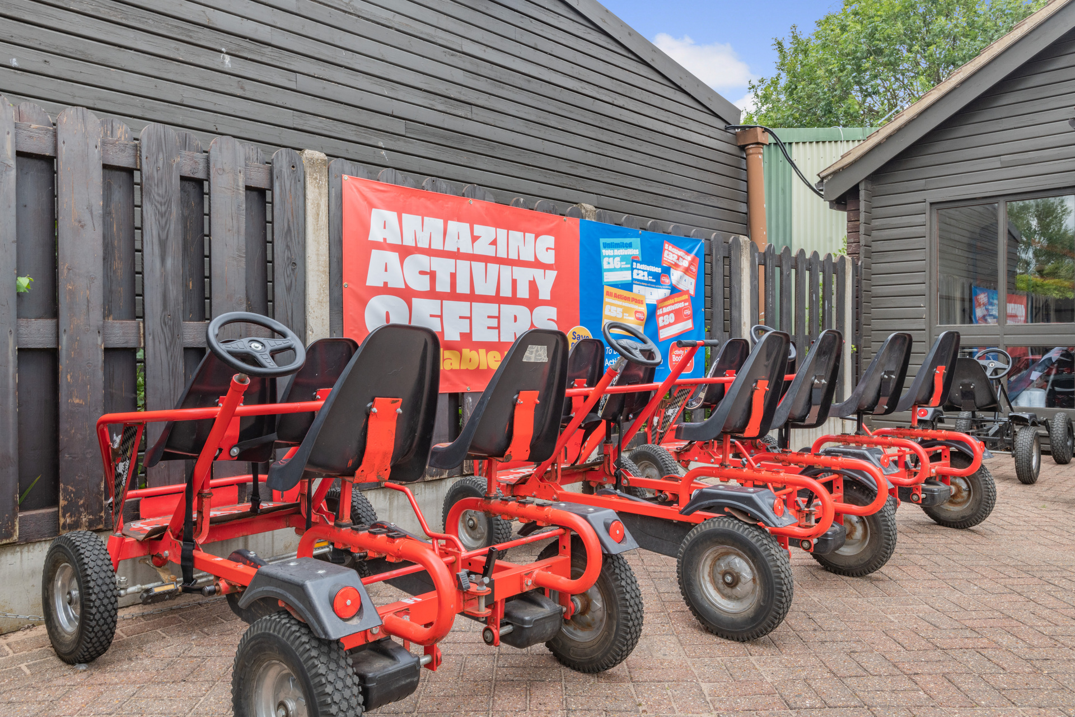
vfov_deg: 49.6
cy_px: 358
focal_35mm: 26
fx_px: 776
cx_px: 538
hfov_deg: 69.4
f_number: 11
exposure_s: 1/80
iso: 100
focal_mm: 26
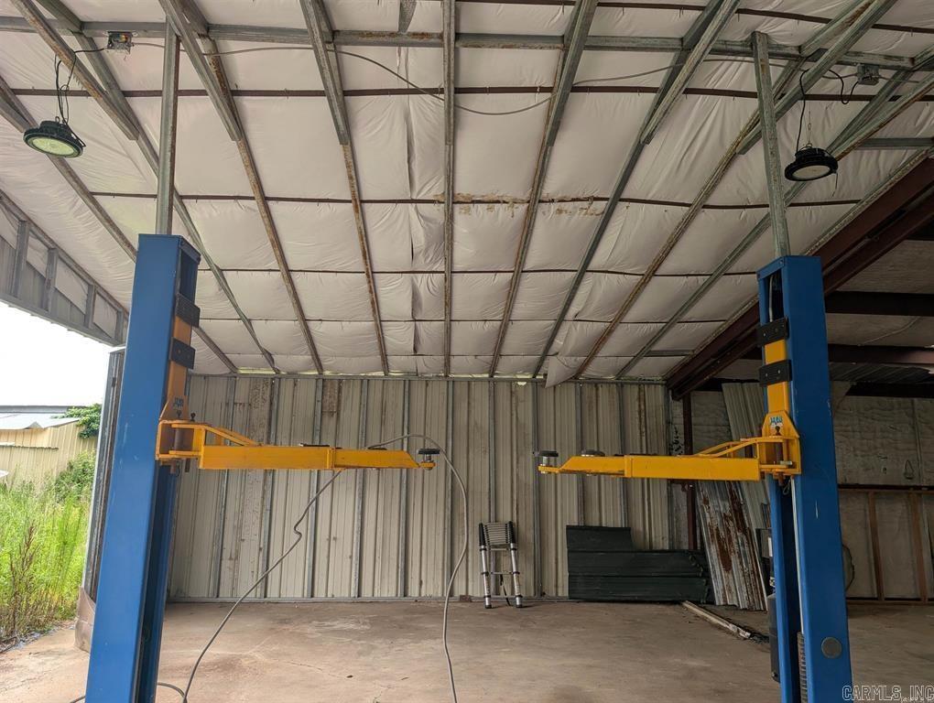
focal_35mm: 24
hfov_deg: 71.5
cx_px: 467
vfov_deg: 56.9
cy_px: 352
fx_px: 648
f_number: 1.68
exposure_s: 1/131
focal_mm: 6.9
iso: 28
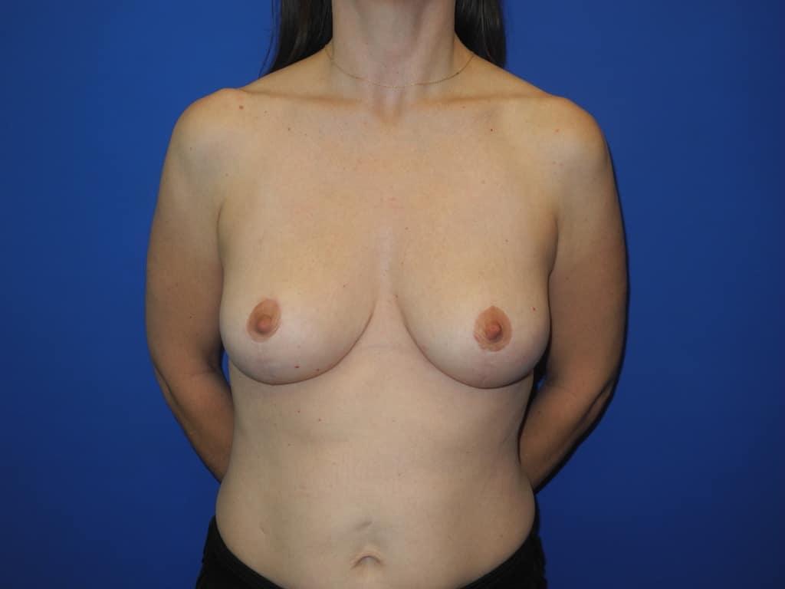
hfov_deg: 42.1
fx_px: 1020
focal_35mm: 45
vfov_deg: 32.2
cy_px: 294
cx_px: 392
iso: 100
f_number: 3.2
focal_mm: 9.7
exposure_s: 1/80
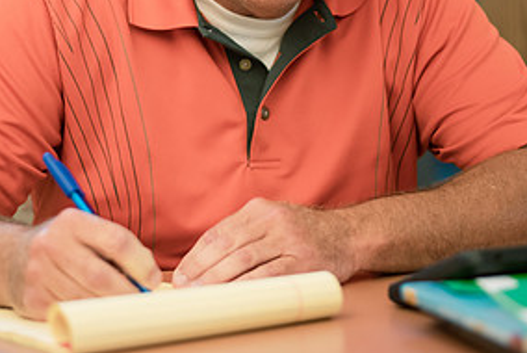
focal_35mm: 102
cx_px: 239
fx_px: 1495
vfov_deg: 13.3
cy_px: 10
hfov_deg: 20.0
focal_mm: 50
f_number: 1.8
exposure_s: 1/200
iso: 800
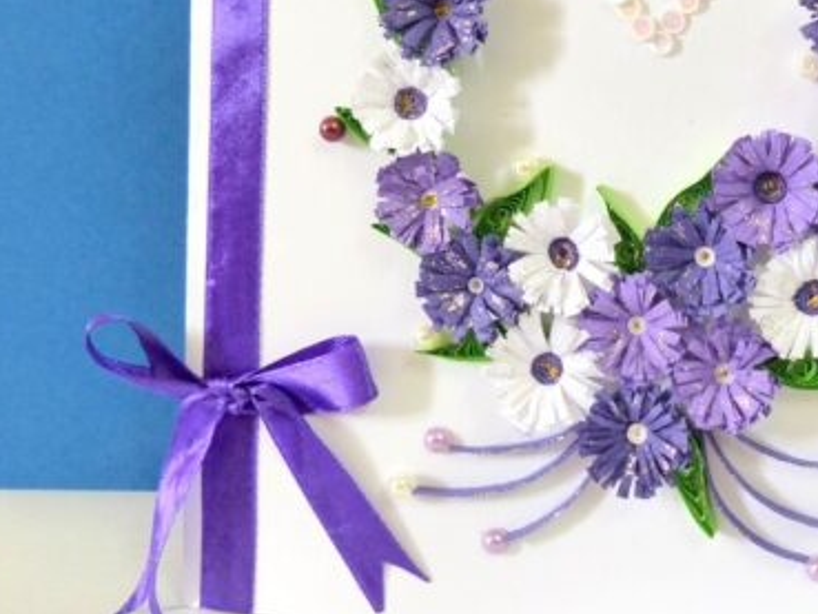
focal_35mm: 52
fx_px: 1229
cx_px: 641
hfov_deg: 35.7
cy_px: 193
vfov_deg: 27.8
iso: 400
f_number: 2.8
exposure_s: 1/40
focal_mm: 5.7
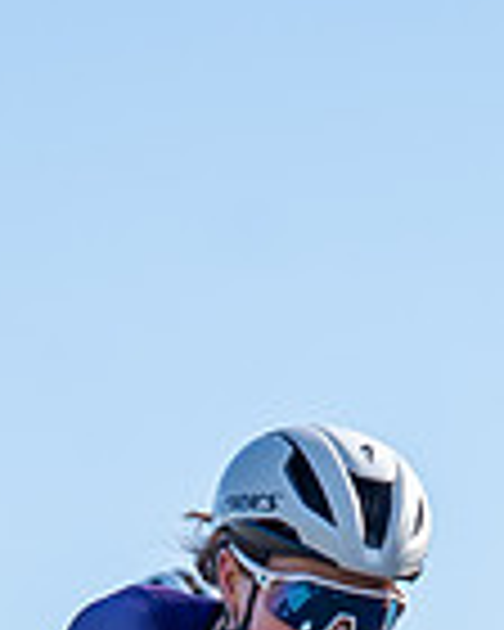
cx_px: 0
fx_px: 10143
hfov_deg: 2.8
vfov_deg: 3.5
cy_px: 868
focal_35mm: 544
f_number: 3.5
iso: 125
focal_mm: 120
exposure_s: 1/1000
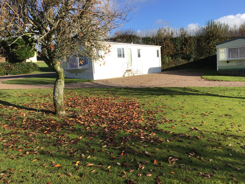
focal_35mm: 31
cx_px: 122
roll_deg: +3.9
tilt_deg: -7.2
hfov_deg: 58.4
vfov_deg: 45.4
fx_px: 219
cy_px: 92
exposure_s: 1/831
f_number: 2.4
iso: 25
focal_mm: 3.3
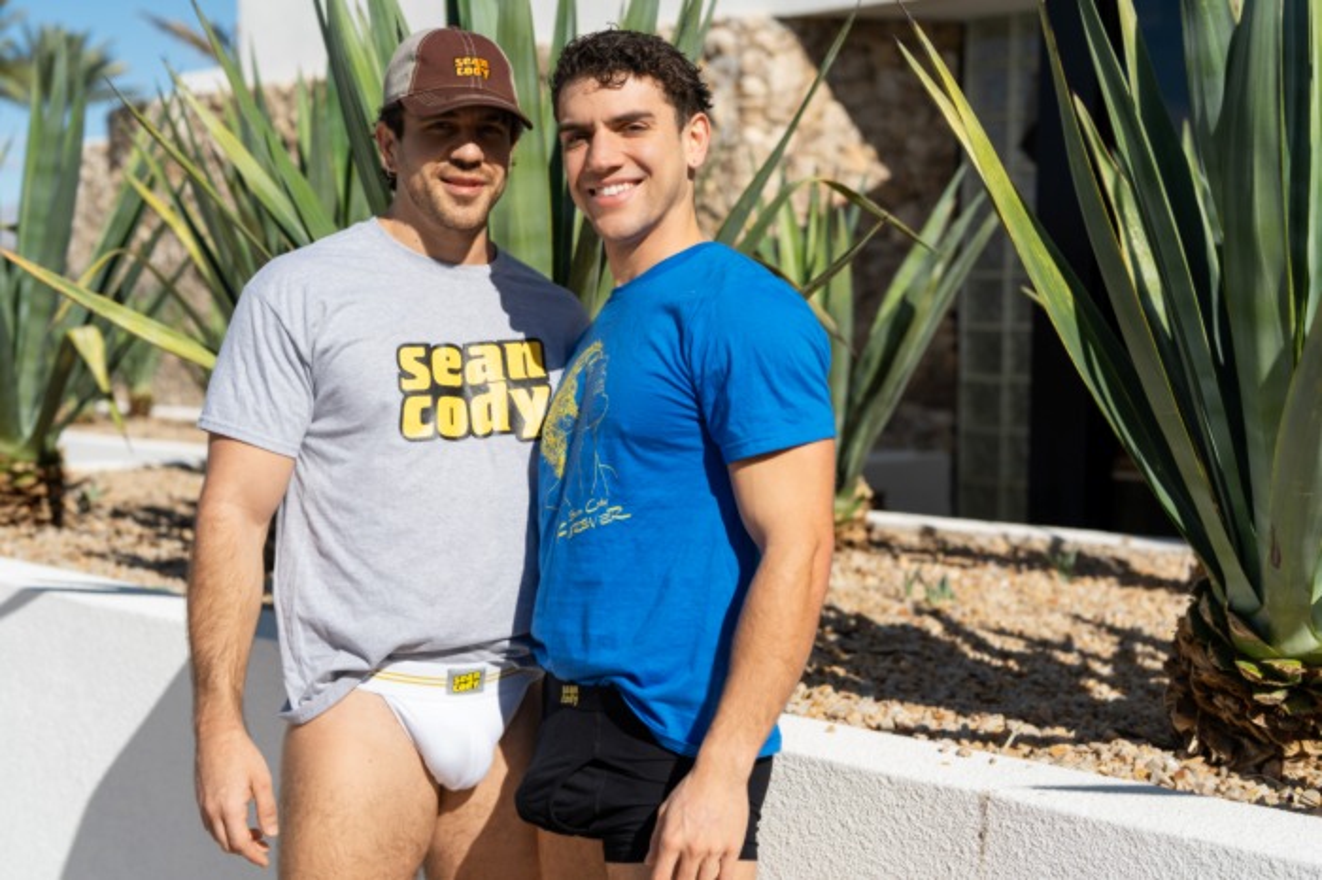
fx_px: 1835
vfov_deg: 27.0
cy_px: 440
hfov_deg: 39.6
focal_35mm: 50
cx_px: 661
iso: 320
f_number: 2.8
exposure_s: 1/5000
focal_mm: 50
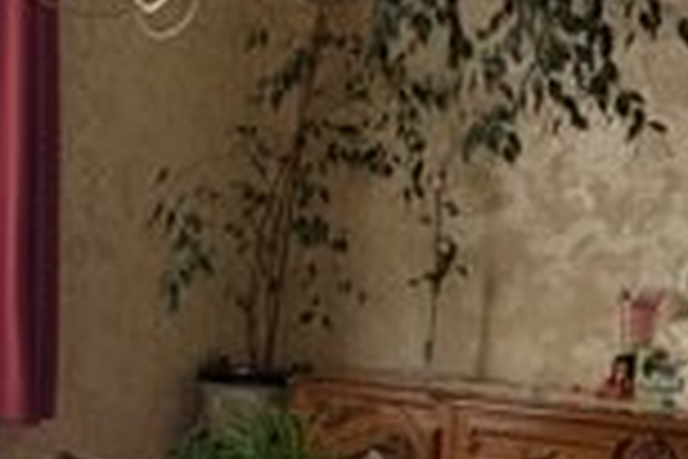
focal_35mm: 76
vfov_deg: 17.5
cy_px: 468
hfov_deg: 25.4
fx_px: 1452
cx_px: 4
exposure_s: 1/867
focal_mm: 1.83
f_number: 2.2
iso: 49
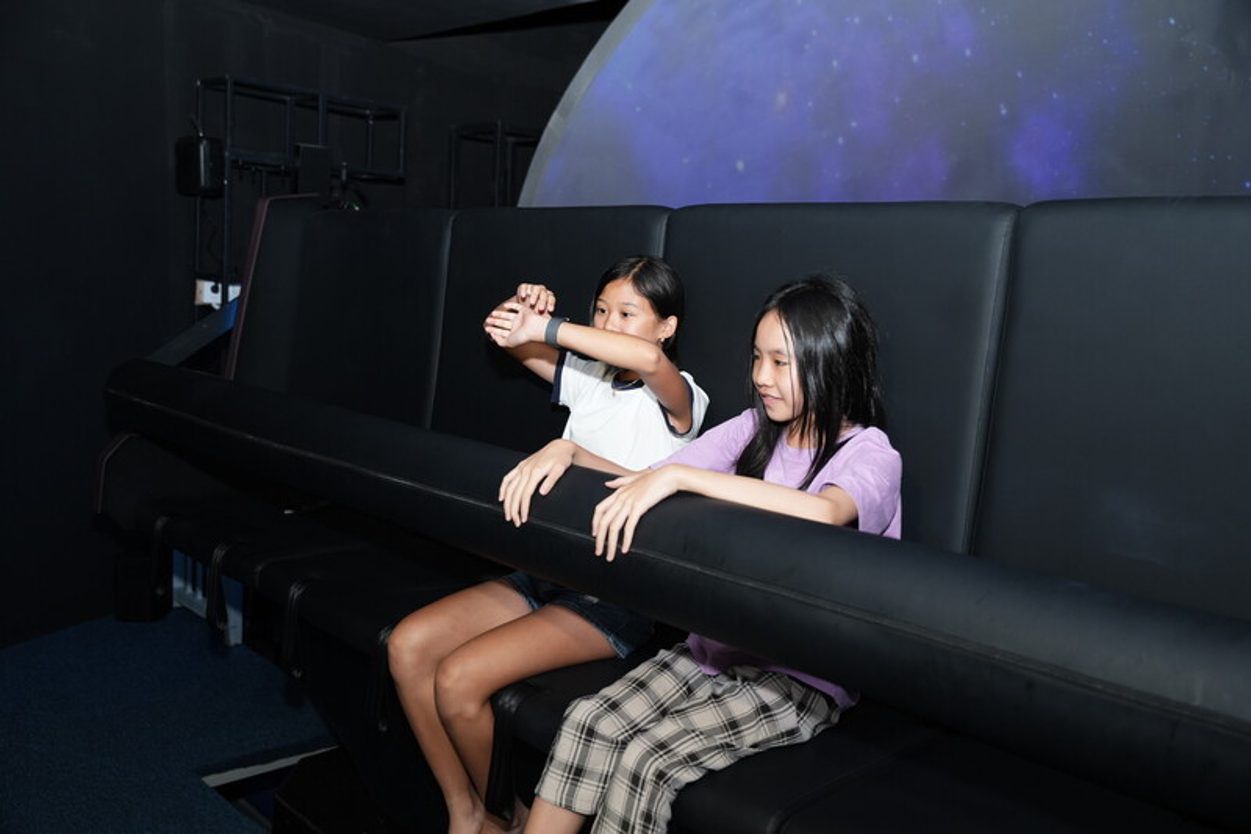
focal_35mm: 32
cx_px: 626
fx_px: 1108
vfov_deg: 41.2
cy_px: 417
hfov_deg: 58.9
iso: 800
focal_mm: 31.9
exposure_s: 1/125
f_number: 2.8
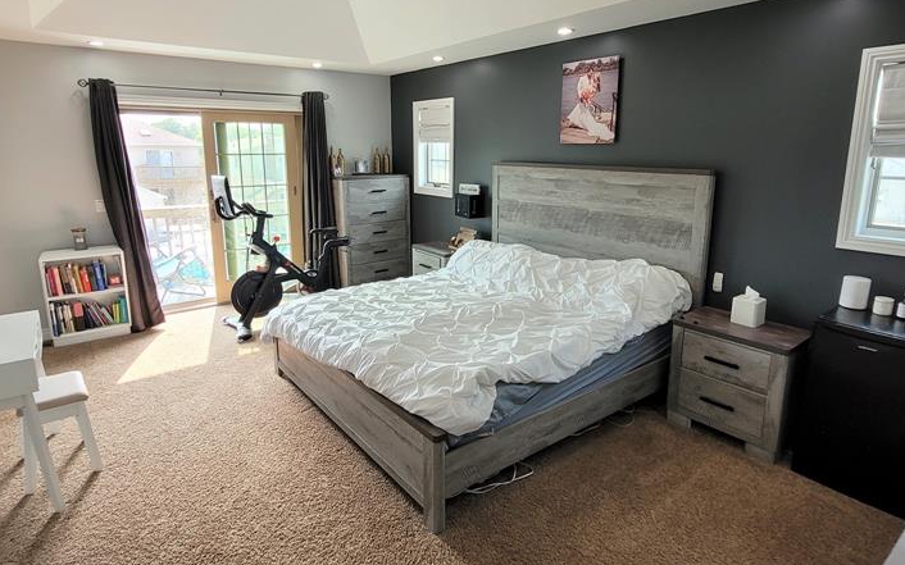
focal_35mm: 20
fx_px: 493
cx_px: 460
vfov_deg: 59.6
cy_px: 261
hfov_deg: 85.1
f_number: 2.2
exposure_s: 1/60
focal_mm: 1.74
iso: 64
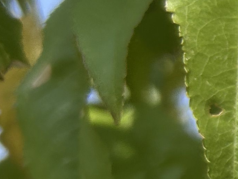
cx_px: 680
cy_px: 189
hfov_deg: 10.1
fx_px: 1052
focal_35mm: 153
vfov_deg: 9.6
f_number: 1.5
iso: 50
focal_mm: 5.7
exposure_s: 1/3257
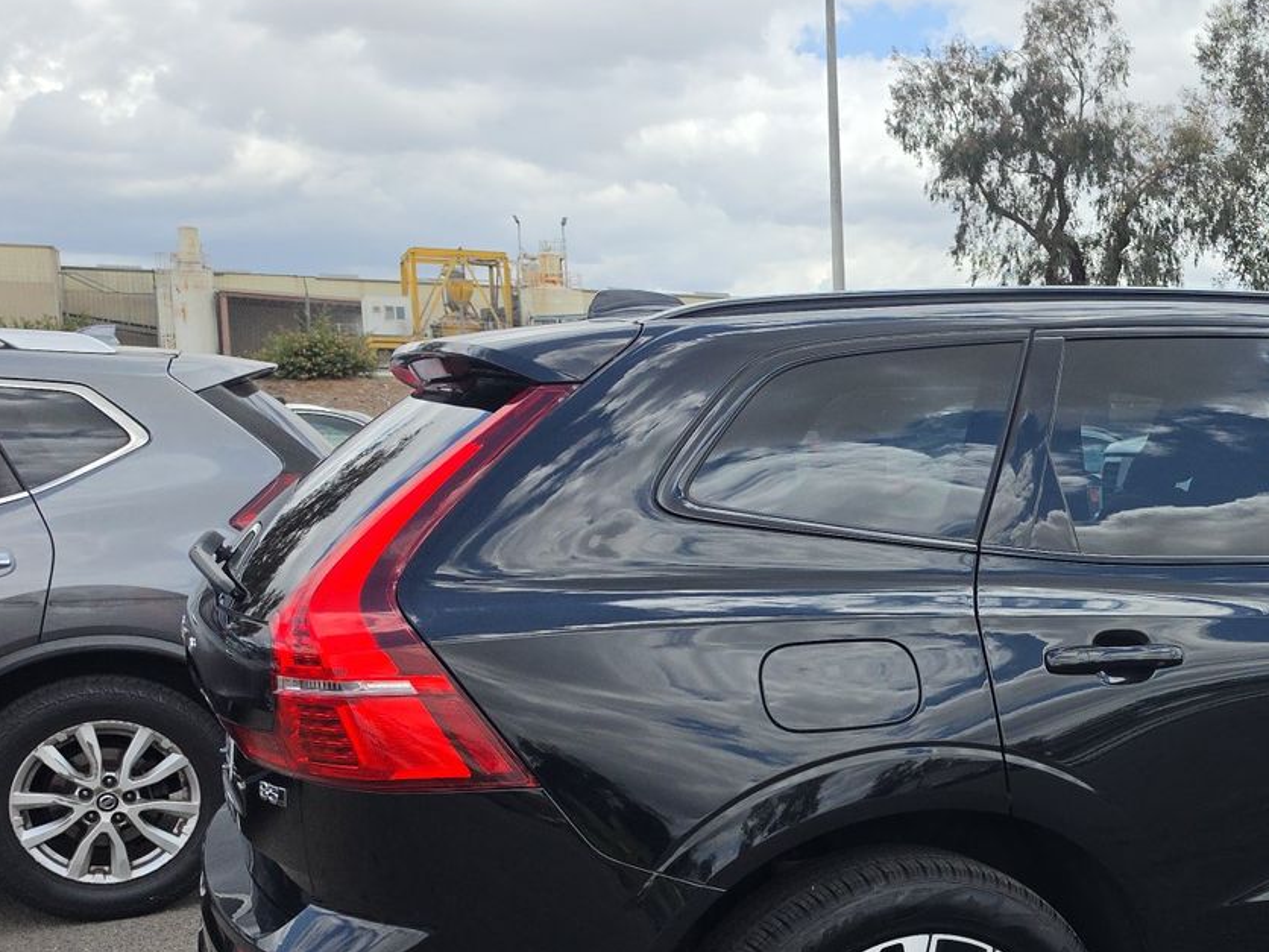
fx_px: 1613
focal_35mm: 44
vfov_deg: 32.3
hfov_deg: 39.9
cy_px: 701
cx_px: 1135
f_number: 1.4
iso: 64
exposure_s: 1/5775
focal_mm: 6.5
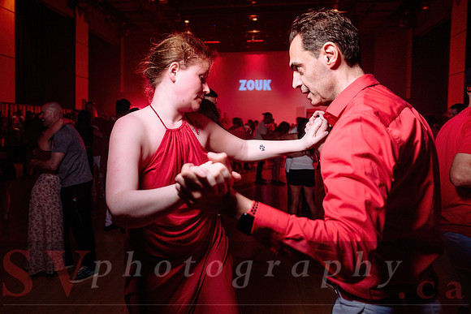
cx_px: 202
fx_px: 364
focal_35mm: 28
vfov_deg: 46.6
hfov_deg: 65.5
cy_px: 137
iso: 800
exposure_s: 1/60
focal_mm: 24
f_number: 2.8
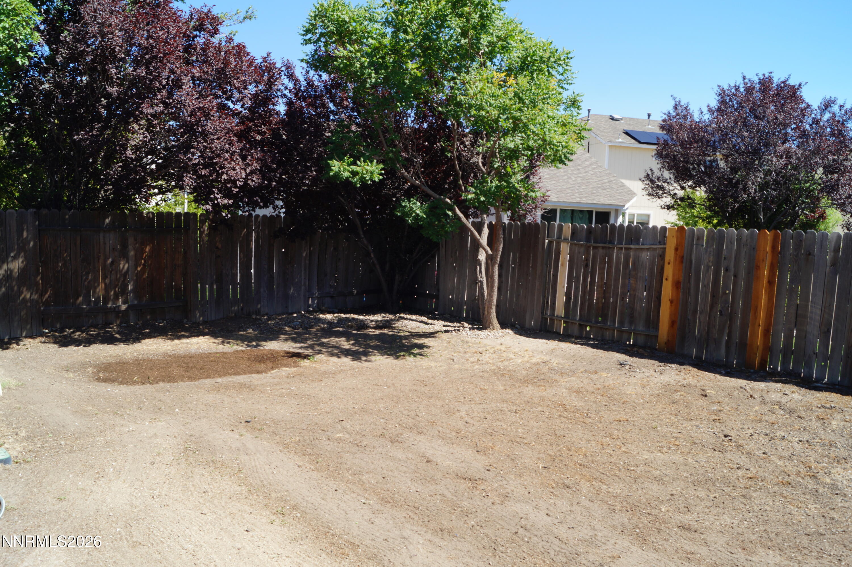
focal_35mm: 27
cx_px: 426
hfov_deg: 67.4
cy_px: 284
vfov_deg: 47.9
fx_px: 639
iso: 100
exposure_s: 1/80
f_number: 10
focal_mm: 18
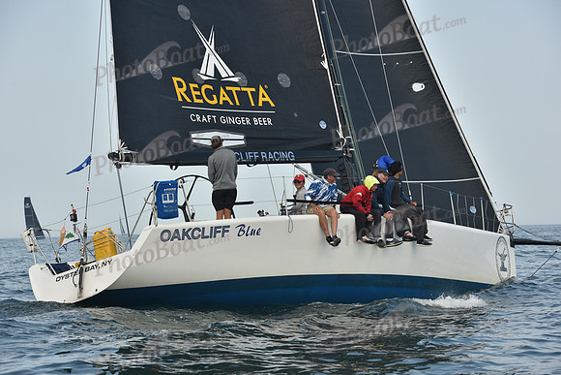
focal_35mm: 116
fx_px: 1808
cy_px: 188
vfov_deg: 11.8
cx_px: 280
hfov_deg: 17.6
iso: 250
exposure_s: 1/640
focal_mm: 116
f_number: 7.1
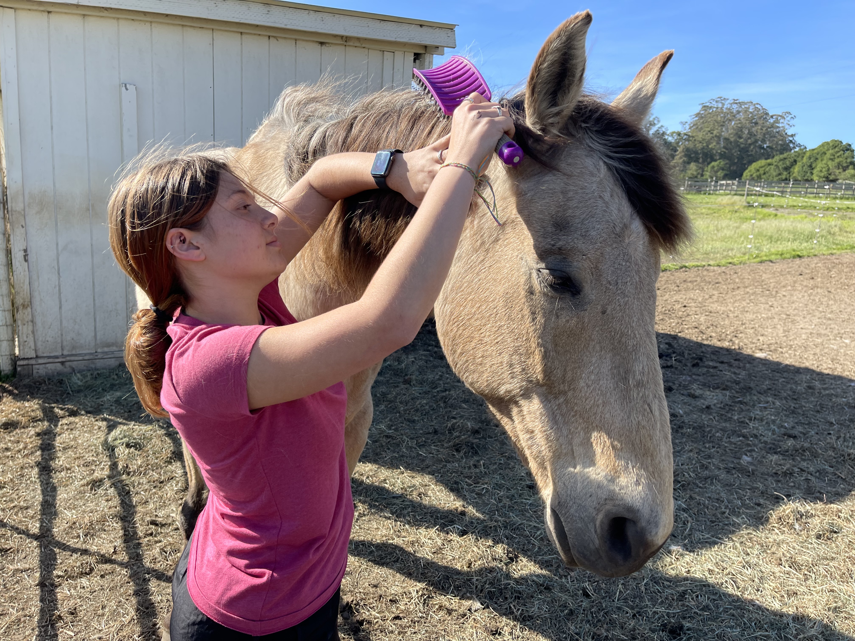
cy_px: 320
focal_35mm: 26
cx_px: 428
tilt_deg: -11.3
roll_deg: -4.1
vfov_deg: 53.1
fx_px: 642
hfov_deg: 67.3
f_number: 1.6
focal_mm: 5.1
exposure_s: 1/1456
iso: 32
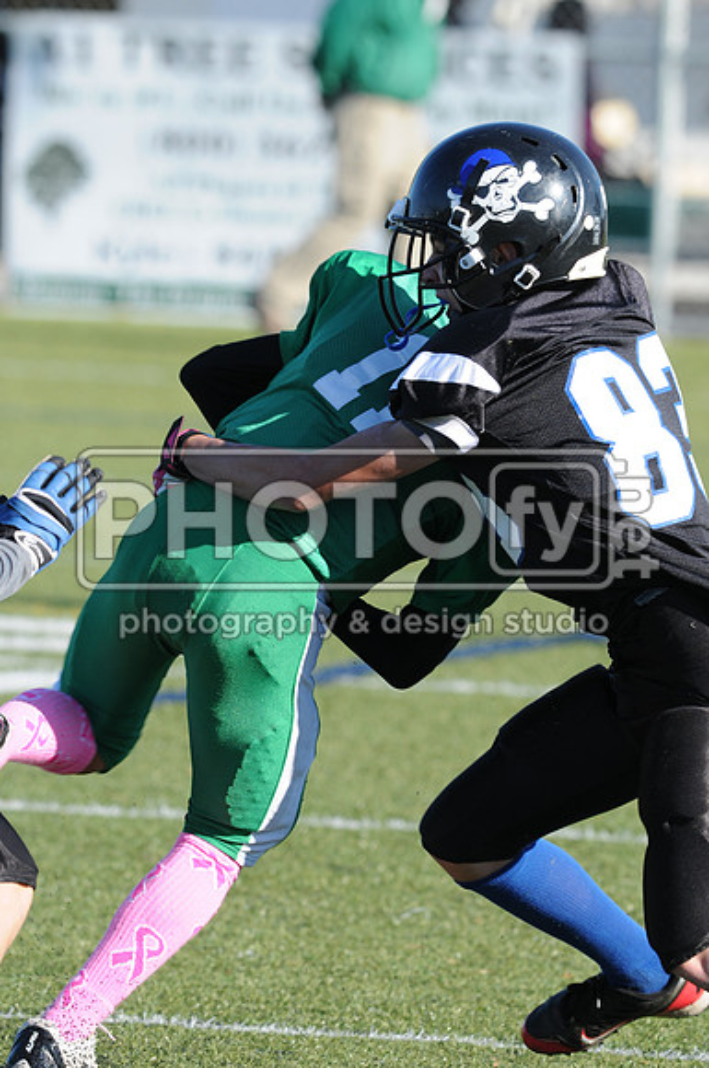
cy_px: 534
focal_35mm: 450
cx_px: 354
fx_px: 13333
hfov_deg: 3.0
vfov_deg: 4.6
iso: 200
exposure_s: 1/500
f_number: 6.3
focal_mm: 300
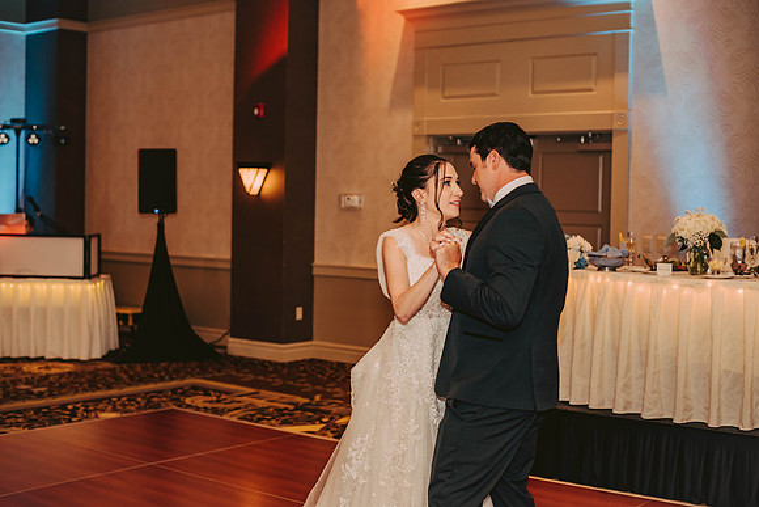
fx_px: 1054
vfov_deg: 27.0
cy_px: 254
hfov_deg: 39.6
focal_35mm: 50
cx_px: 380
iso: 800
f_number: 2.5
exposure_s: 1/125
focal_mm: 50
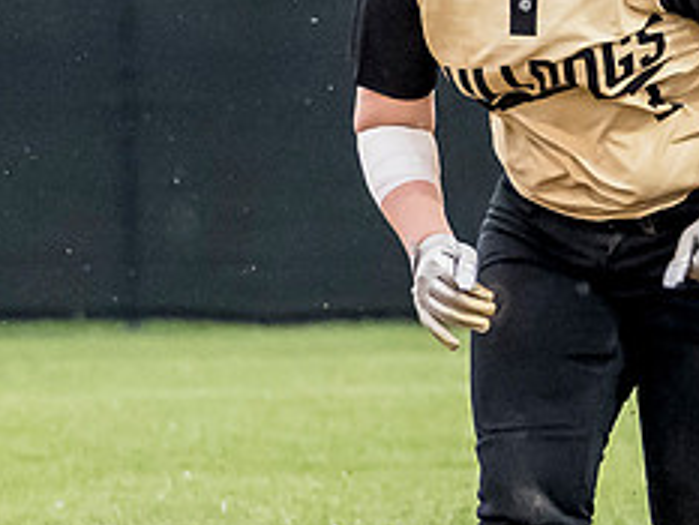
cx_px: 565
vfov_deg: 1.4
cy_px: 190
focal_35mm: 1071
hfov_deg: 1.9
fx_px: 21638
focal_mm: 127
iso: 3200
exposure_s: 1/1000
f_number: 3.7
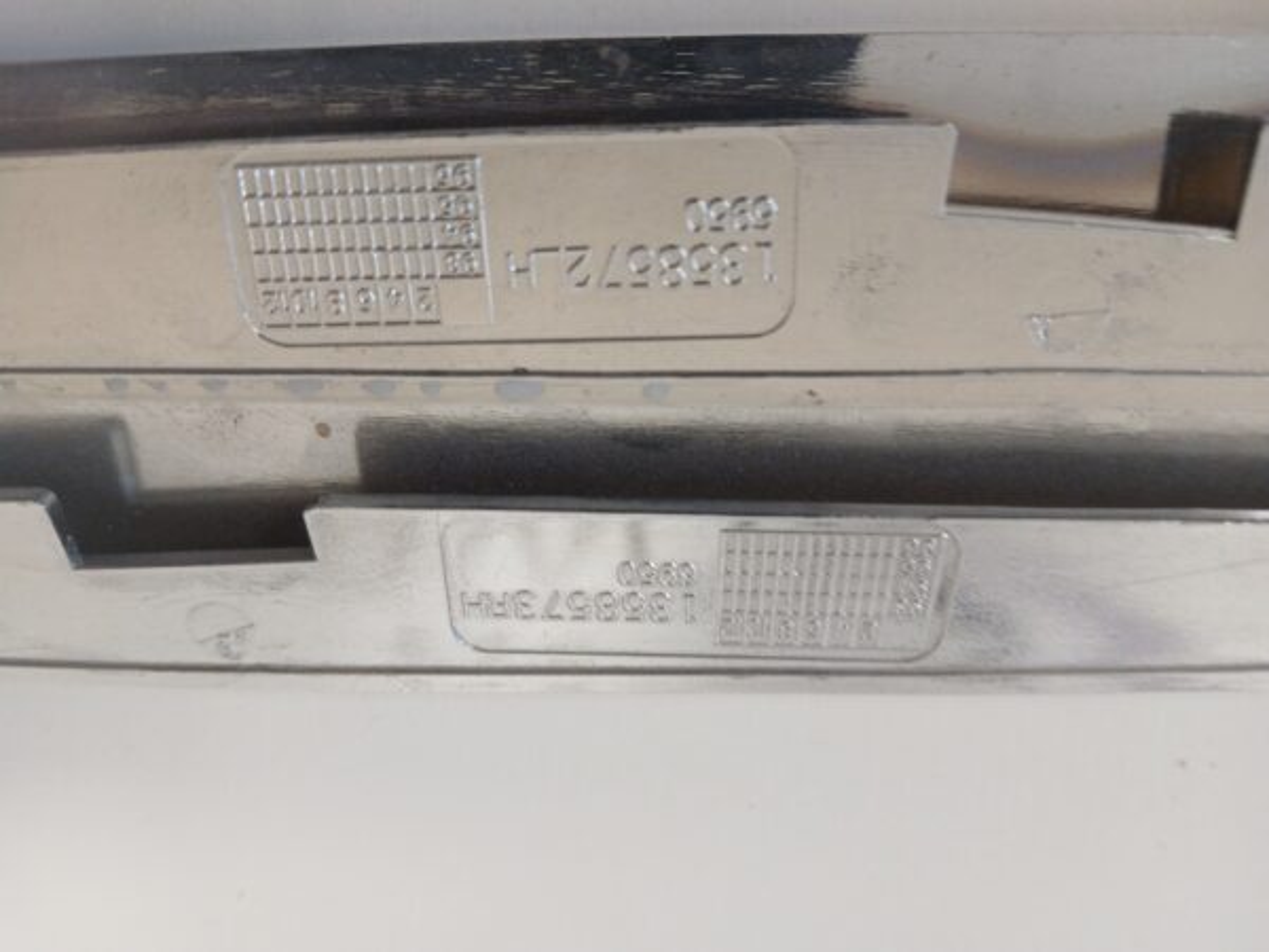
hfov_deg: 67.3
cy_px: 476
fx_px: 953
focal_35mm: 26
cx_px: 634
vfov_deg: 53.1
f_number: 1.8
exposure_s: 1/50
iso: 200
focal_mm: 3.98
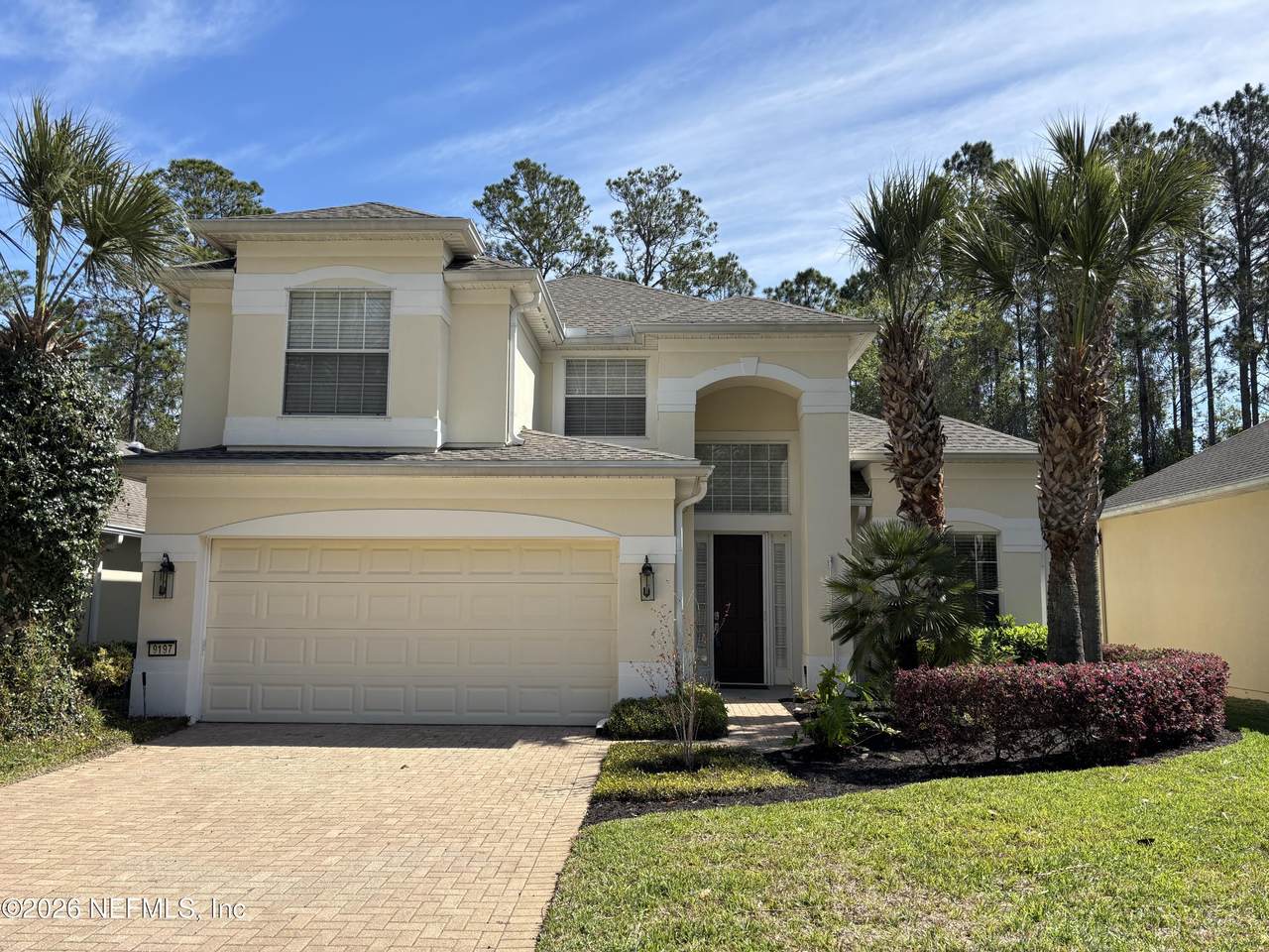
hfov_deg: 67.3
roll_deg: -0.3
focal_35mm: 26
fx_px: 953
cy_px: 476
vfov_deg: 53.1
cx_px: 634
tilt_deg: +6.6
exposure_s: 1/2571
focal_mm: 5.96
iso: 50
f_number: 1.6
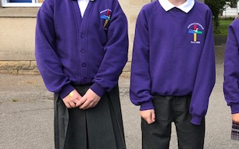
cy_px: 81
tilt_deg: -11.3
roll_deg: -0.5
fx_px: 404
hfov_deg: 31.4
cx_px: 216
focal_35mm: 62
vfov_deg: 20.9
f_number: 1.8
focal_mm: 3.99
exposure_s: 1/505
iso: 20
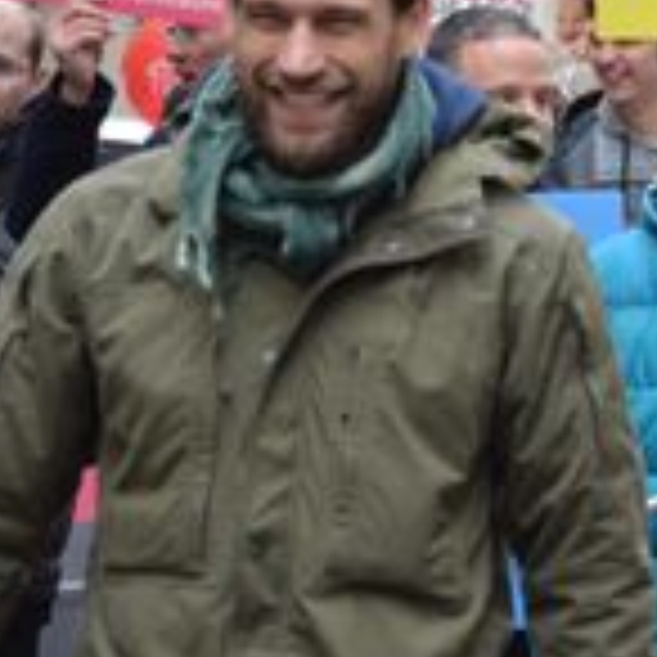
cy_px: 137
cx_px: 792
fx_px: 5948
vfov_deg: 6.3
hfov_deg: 6.3
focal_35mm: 277
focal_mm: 62
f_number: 5.3
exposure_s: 1/60
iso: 800
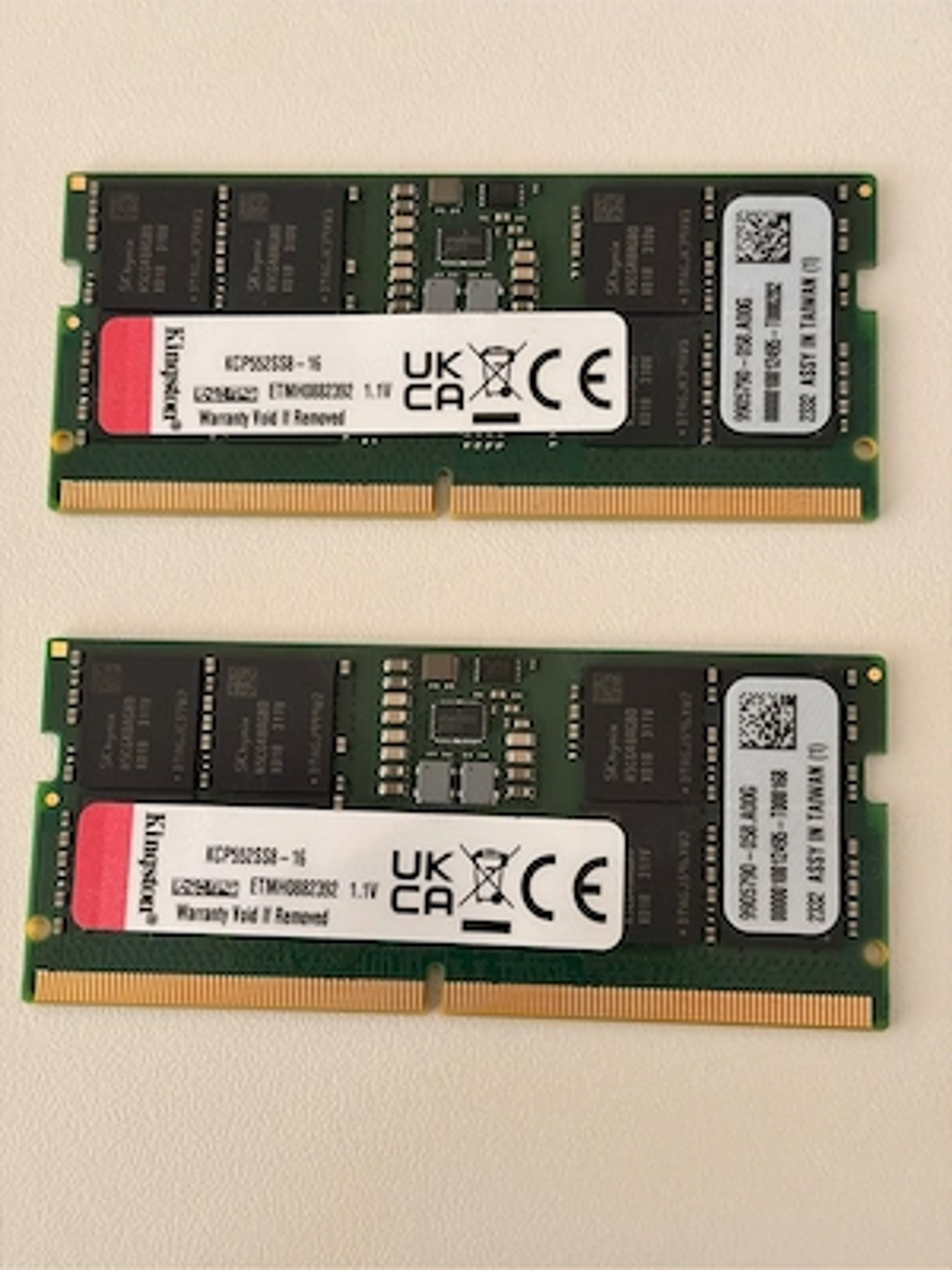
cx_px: 476
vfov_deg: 36.8
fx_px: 1907
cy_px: 635
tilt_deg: -80.0
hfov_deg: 28.0
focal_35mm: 52
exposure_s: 1/32
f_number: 1.6
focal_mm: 5.96
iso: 320
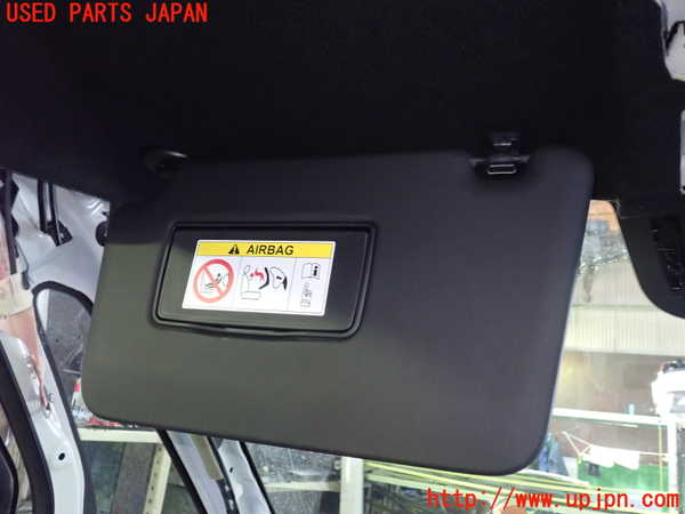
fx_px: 594
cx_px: 342
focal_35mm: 30
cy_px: 257
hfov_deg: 60.0
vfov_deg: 46.8
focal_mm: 5.4
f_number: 2.3
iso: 800
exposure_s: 1/25
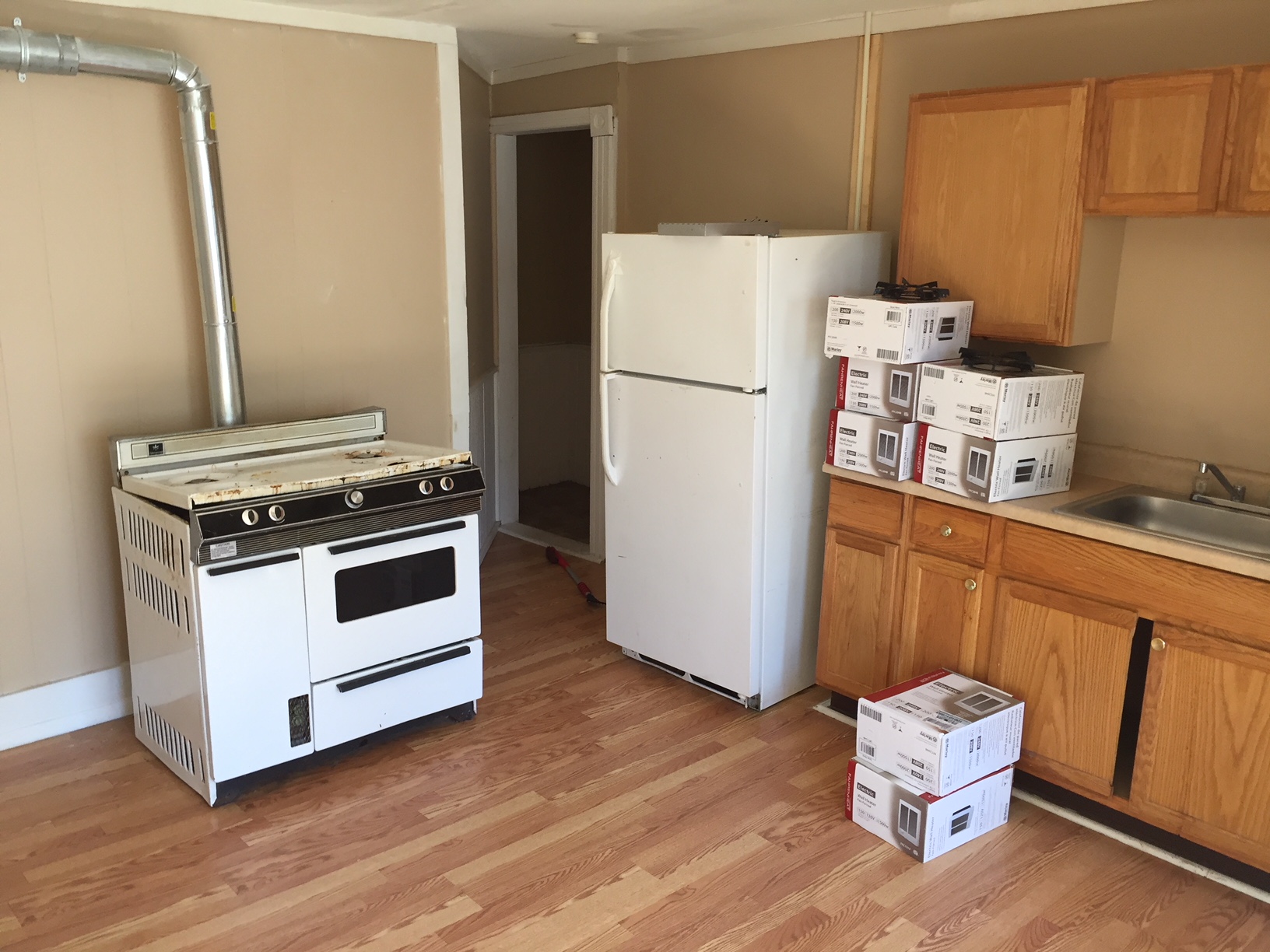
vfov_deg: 48.2
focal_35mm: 29
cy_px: 476
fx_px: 1064
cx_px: 635
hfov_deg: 61.7
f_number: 2.2
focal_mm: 4.15
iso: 32
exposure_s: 1/40
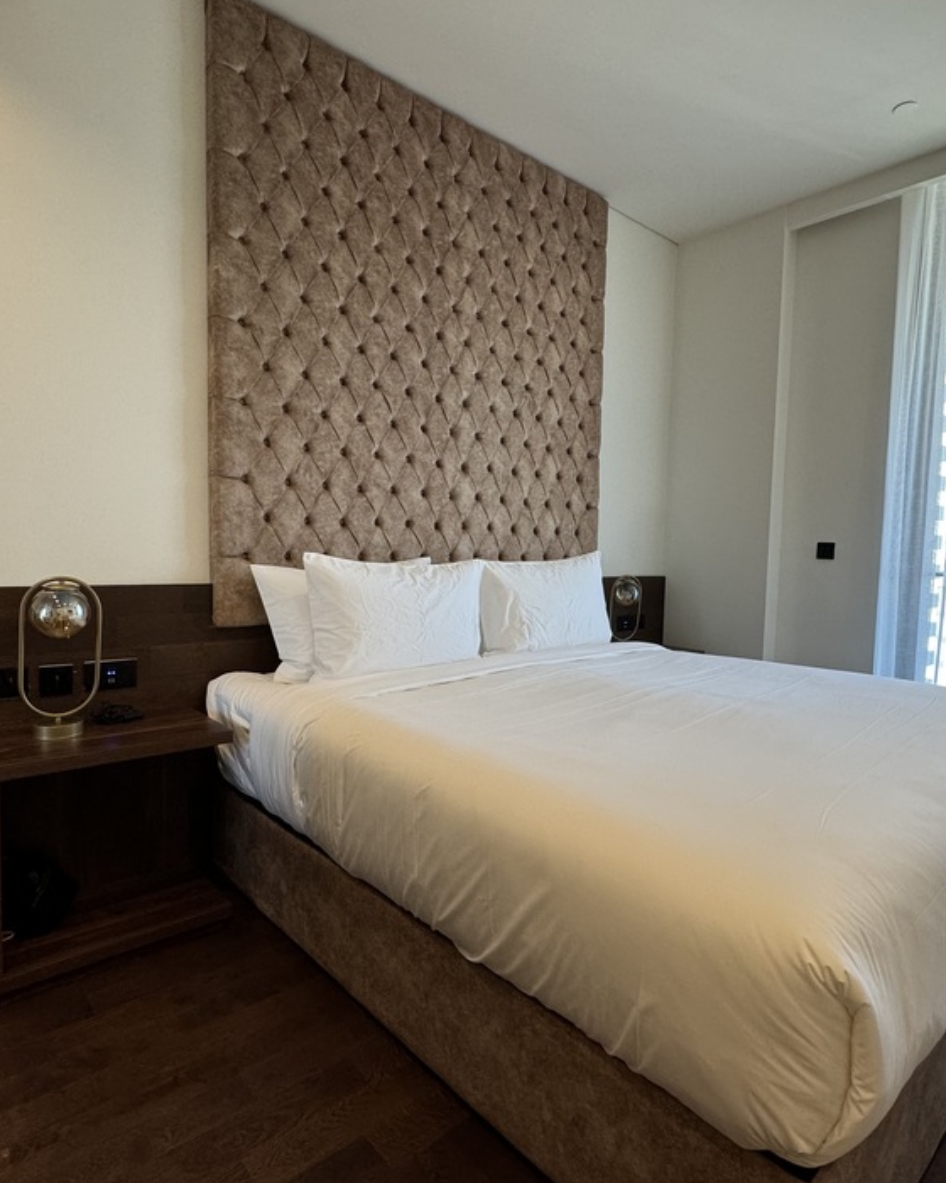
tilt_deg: -3.9
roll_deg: -1.7
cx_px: 478
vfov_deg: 80.4
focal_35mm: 20
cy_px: 598
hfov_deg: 68.1
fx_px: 700
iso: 160
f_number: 2.2
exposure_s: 1/100
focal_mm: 2.22
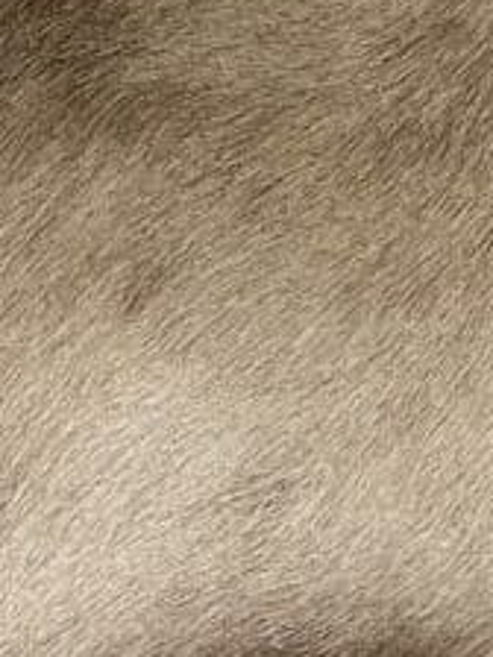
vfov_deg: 14.8
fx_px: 2260
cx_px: -305
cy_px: -463
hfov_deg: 11.8
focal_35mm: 119
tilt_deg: -70.8
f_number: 1.5
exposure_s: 1/50
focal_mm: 5.7
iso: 80
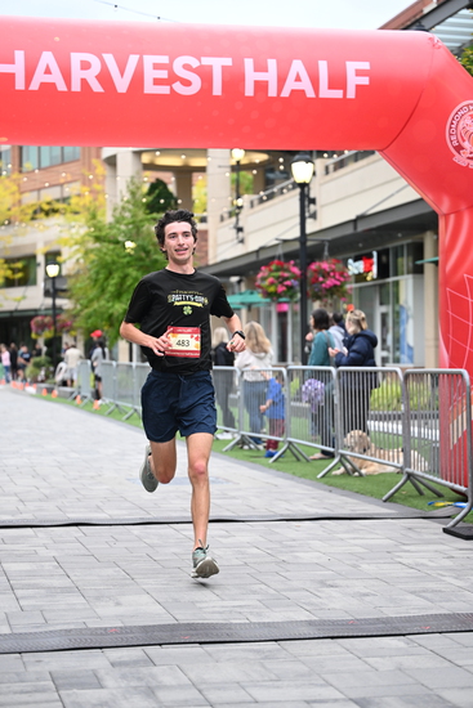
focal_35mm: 71
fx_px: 1398
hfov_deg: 19.2
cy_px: 354
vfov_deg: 28.4
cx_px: 236
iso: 1600
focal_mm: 71
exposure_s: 1/1000
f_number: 2.8
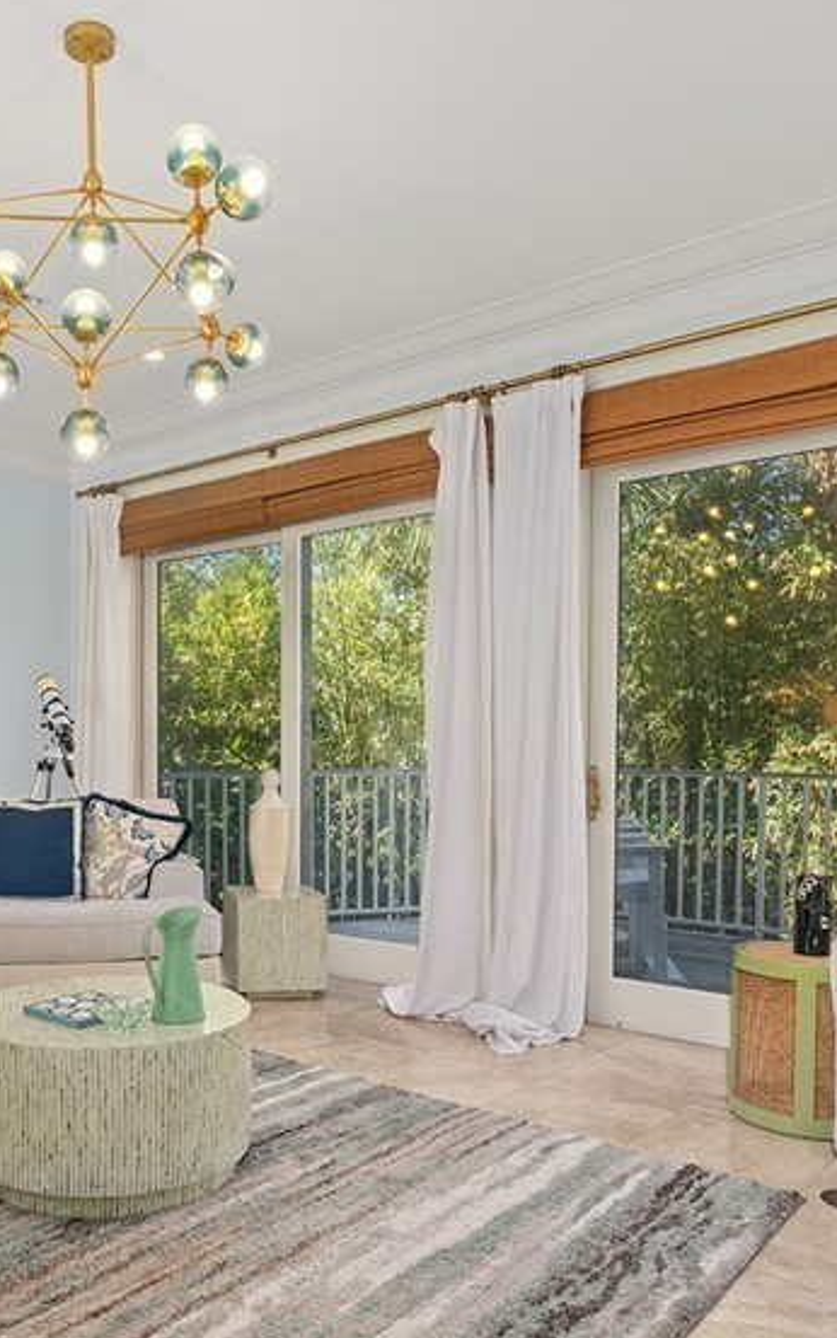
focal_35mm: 28
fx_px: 1021
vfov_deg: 66.0
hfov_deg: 43.3
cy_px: 784
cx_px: 220
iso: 160
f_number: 10
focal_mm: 14
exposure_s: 1/1.25
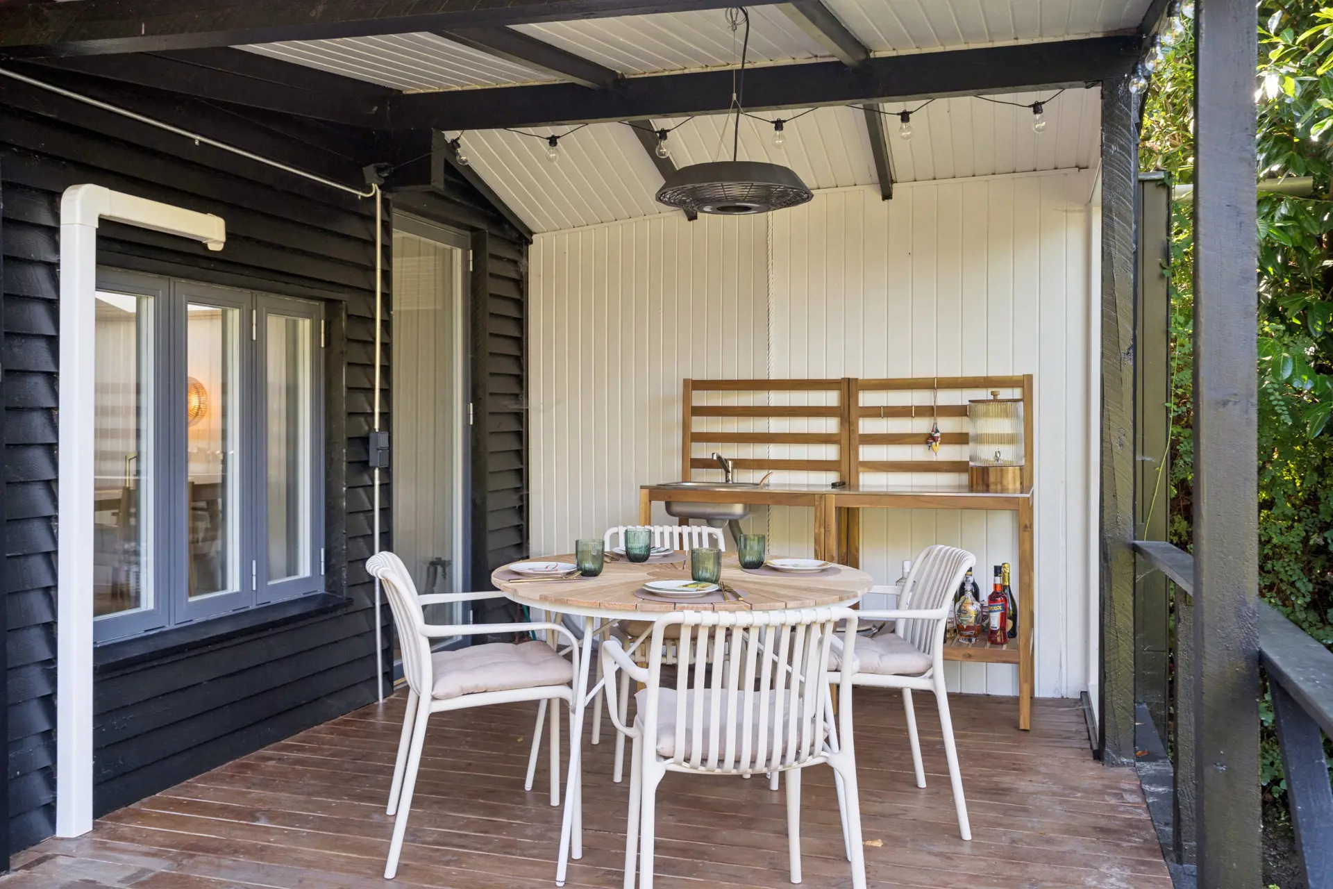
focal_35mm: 31
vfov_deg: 42.3
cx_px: 666
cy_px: 444
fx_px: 1148
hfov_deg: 60.3
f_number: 8
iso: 800
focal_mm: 31
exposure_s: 1/60
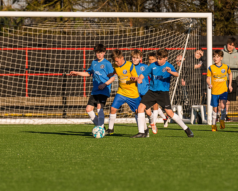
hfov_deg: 4.2
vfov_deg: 3.4
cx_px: 116
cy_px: 105
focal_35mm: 461
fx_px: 3245
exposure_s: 1/4000
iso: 400
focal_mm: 240
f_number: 4
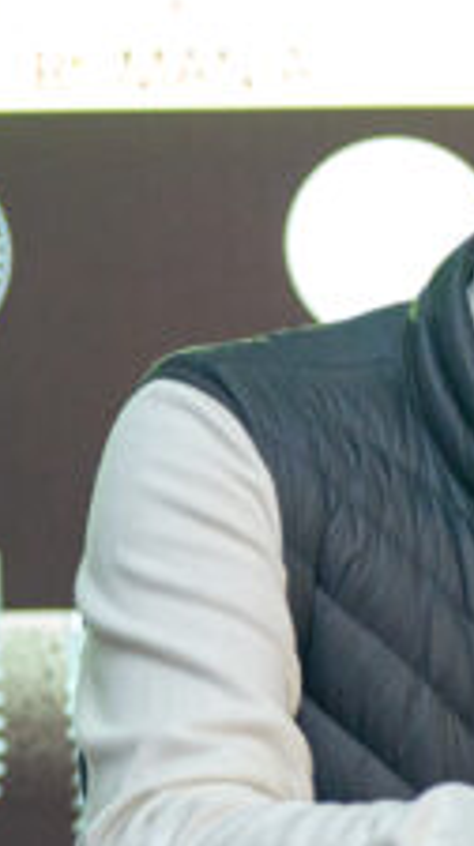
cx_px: 1095
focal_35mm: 155
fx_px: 3485
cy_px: 654
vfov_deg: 13.8
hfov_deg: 7.3
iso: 5000
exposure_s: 1/100
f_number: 2.8
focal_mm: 43.4
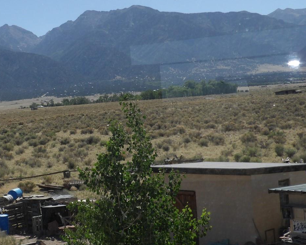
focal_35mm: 70
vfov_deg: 21.9
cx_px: 69
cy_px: 132
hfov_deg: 26.7
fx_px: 634
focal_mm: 7.6
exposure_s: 1/597
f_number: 4.9
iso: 100
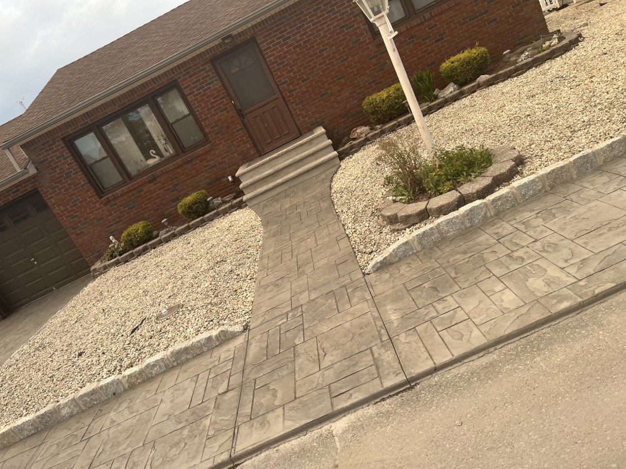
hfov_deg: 67.3
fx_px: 470
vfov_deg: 53.1
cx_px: 313
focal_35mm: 26
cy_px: 234
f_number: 1.6
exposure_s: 1/122
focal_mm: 5.1
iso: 100
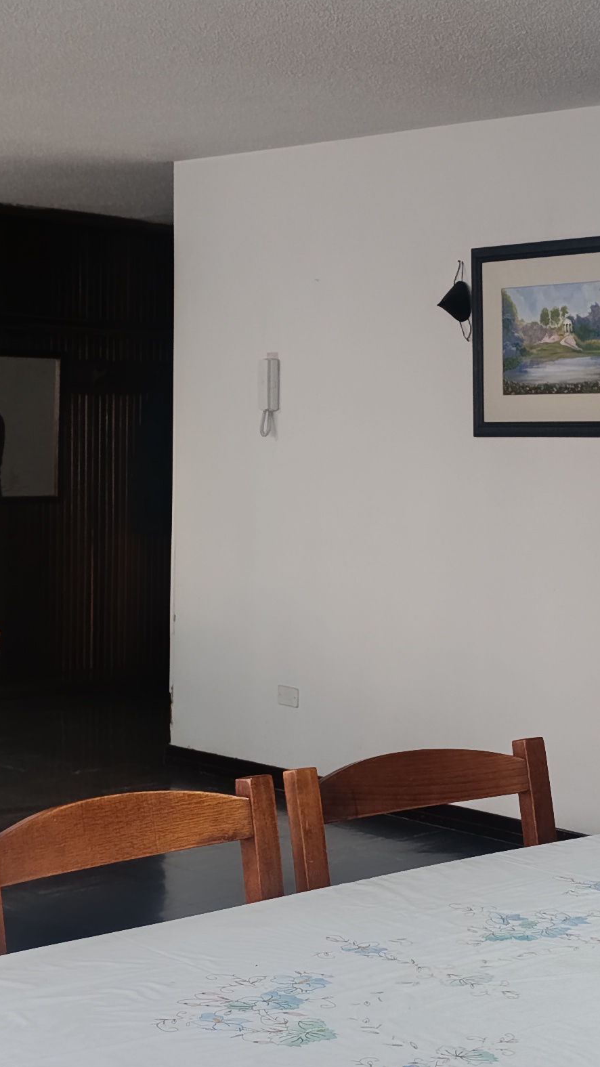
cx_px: 413
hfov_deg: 18.5
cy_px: 566
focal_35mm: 65
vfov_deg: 32.3
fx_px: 1838
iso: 800
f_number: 1.6
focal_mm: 6.14
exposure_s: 1/30
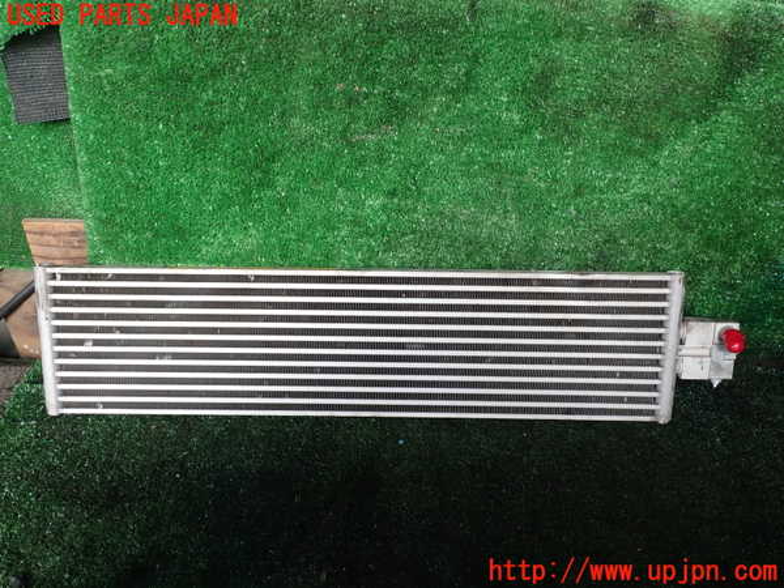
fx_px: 679
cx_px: 392
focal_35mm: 30
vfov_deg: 46.8
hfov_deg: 60.0
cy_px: 294
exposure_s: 1/80
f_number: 3.2
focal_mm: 5.4
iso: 100
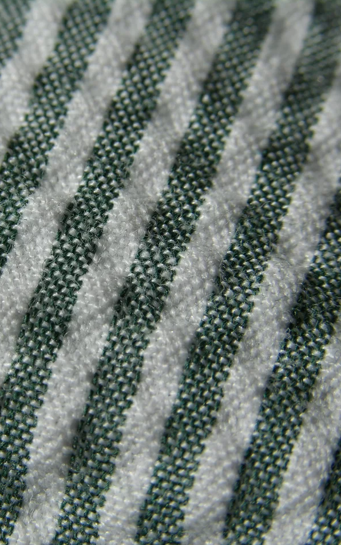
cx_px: 52
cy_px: 273
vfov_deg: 11.3
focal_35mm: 185
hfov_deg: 7.1
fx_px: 2750
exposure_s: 1/14.8
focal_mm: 31.9
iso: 50
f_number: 7.6
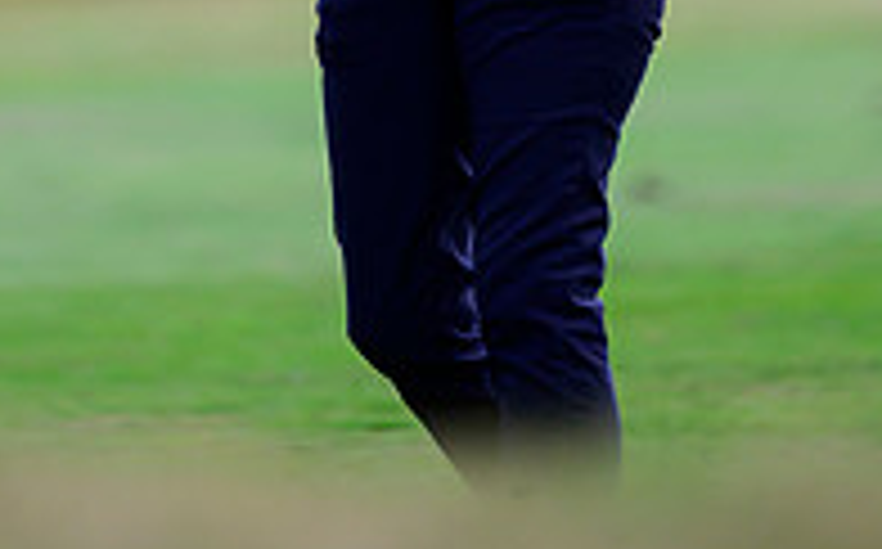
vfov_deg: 1.4
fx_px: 22521
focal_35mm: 938
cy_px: -432
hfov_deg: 2.2
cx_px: 302
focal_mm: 400
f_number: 5.6
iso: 800
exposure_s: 1/1600
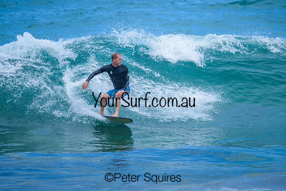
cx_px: 140
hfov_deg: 1.9
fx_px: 8733
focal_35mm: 1099
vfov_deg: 1.3
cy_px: 60
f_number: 6.3
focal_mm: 800
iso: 720
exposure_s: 1/3200
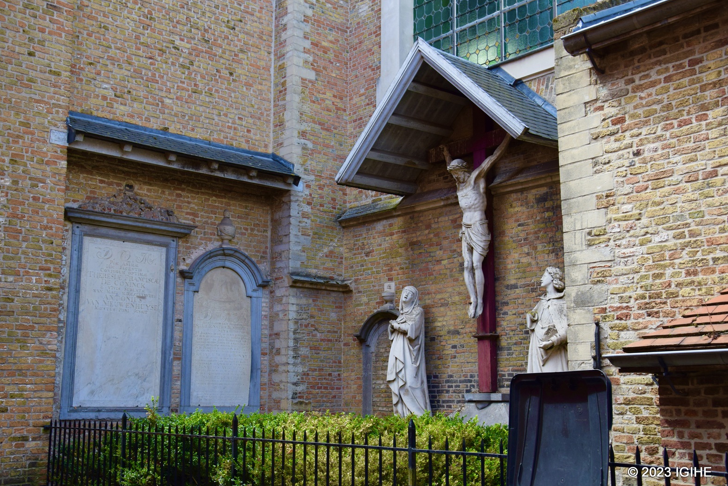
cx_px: 356
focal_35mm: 43
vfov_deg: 31.2
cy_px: 246
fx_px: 869
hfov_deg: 45.4
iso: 400
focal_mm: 28
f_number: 7.1
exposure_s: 1/200
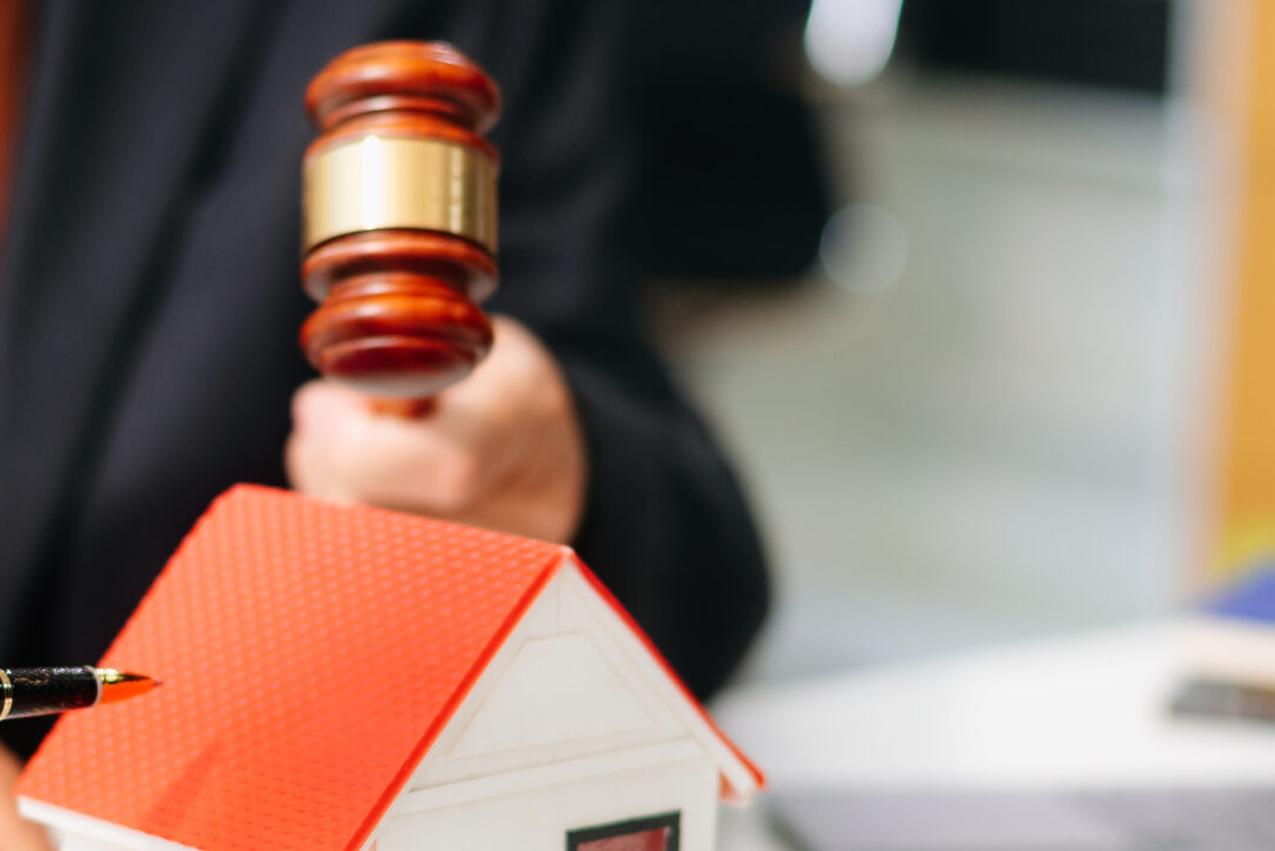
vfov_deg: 11.5
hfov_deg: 17.2
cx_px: 462
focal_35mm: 119
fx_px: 4215
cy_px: 634
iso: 500
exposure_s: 1/320
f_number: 2.2
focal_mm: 50
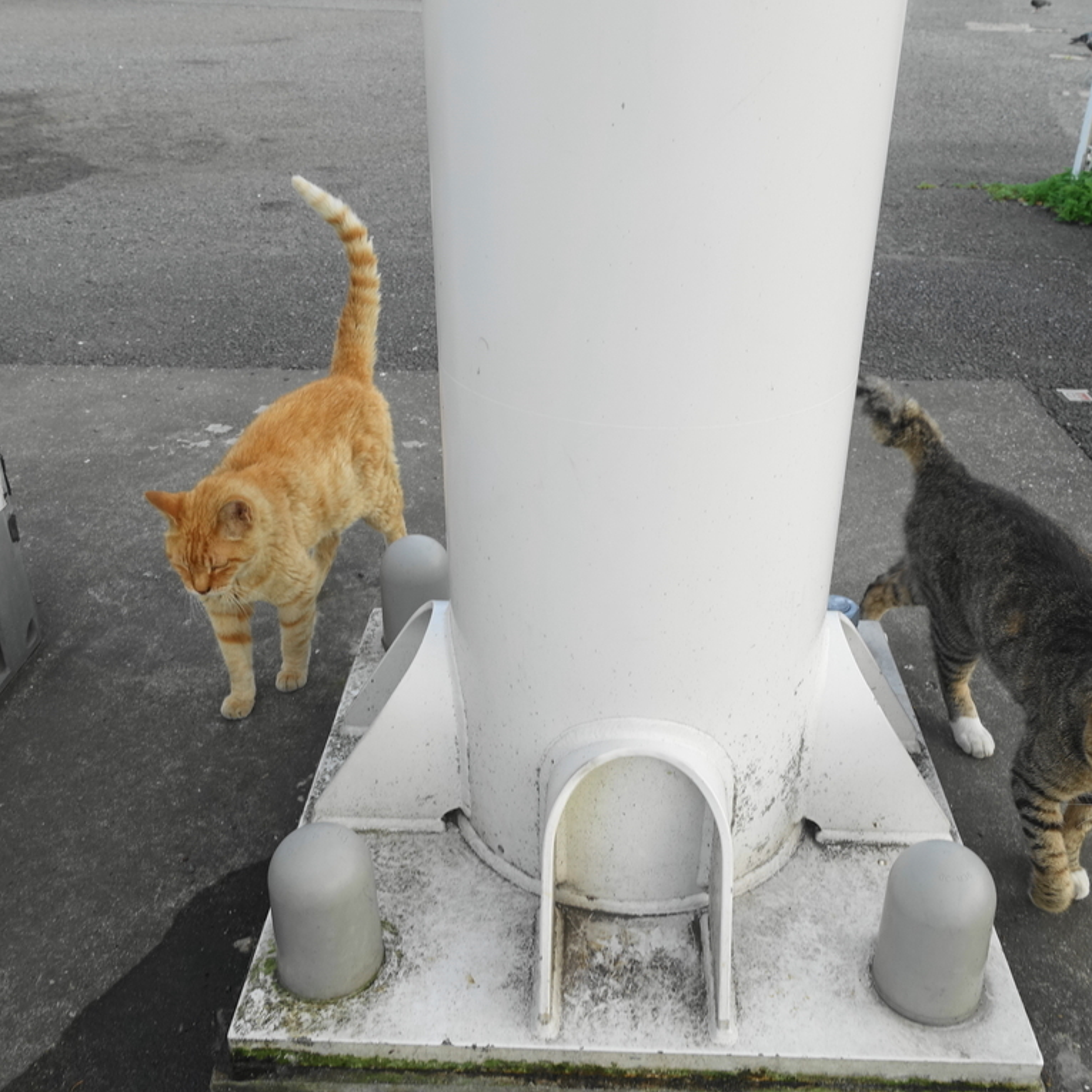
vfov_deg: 51.1
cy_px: 522
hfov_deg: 51.1
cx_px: 577
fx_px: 1142
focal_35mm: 32
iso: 125
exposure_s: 1/200
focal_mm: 8.8
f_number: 4
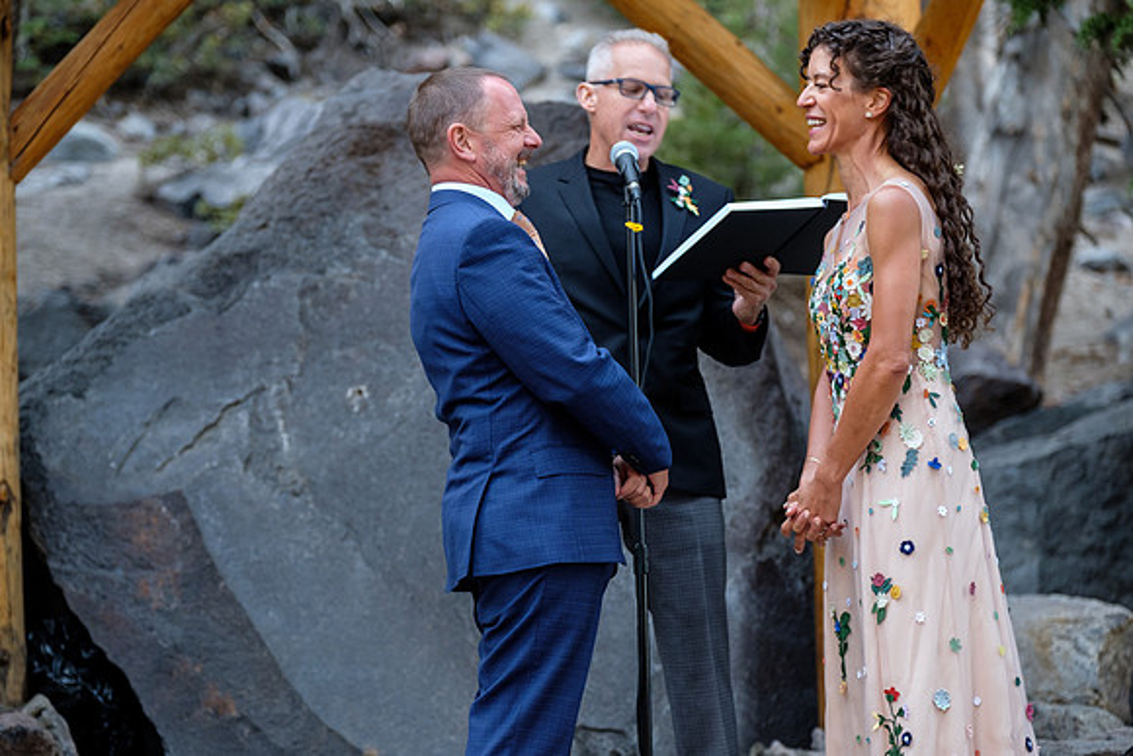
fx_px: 4124
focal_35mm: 131
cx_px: 566
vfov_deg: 10.5
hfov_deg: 15.6
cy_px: 378
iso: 640
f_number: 3.2
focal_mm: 87.1
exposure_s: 1/60
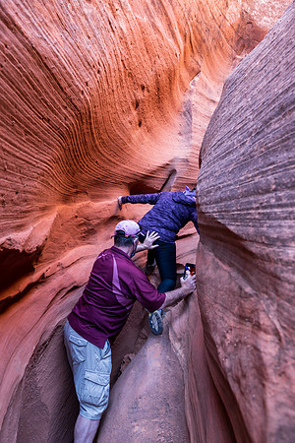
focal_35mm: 24
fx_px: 295
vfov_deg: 73.7
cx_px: 148
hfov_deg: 53.1
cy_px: 222
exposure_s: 1/100
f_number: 5.6
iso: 2000
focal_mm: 24
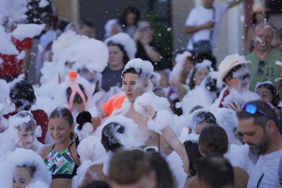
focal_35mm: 200
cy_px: 94
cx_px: 141
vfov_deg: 6.9
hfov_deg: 10.3
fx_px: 1567
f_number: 2.8
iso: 1600
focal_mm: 200
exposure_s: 1/6400
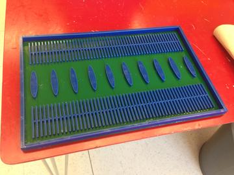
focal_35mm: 33
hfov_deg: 55.4
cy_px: 88
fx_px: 223
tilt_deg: -56.2
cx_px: 117
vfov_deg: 42.9
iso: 50
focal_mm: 4.12
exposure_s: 1/20
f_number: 2.4
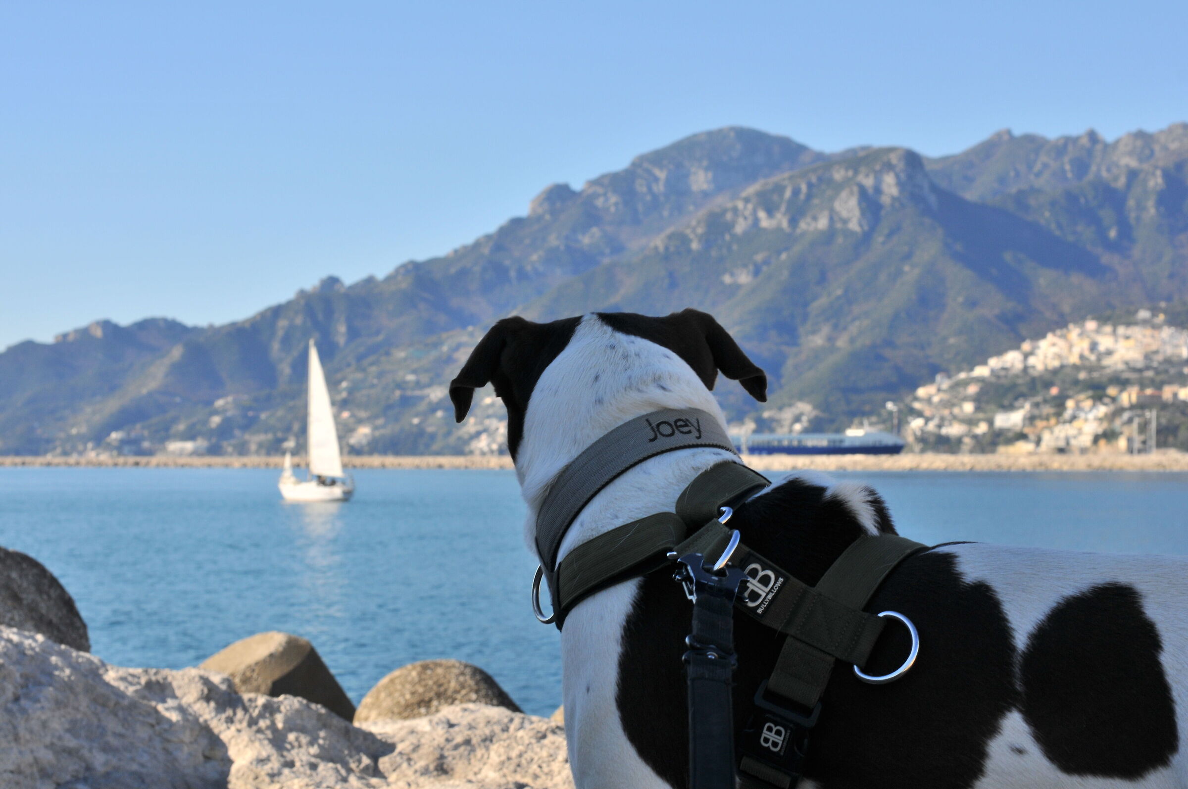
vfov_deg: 18.1
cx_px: 594
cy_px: 394
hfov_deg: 27.0
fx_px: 2472
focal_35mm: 75
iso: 200
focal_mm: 50
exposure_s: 1/320
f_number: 11
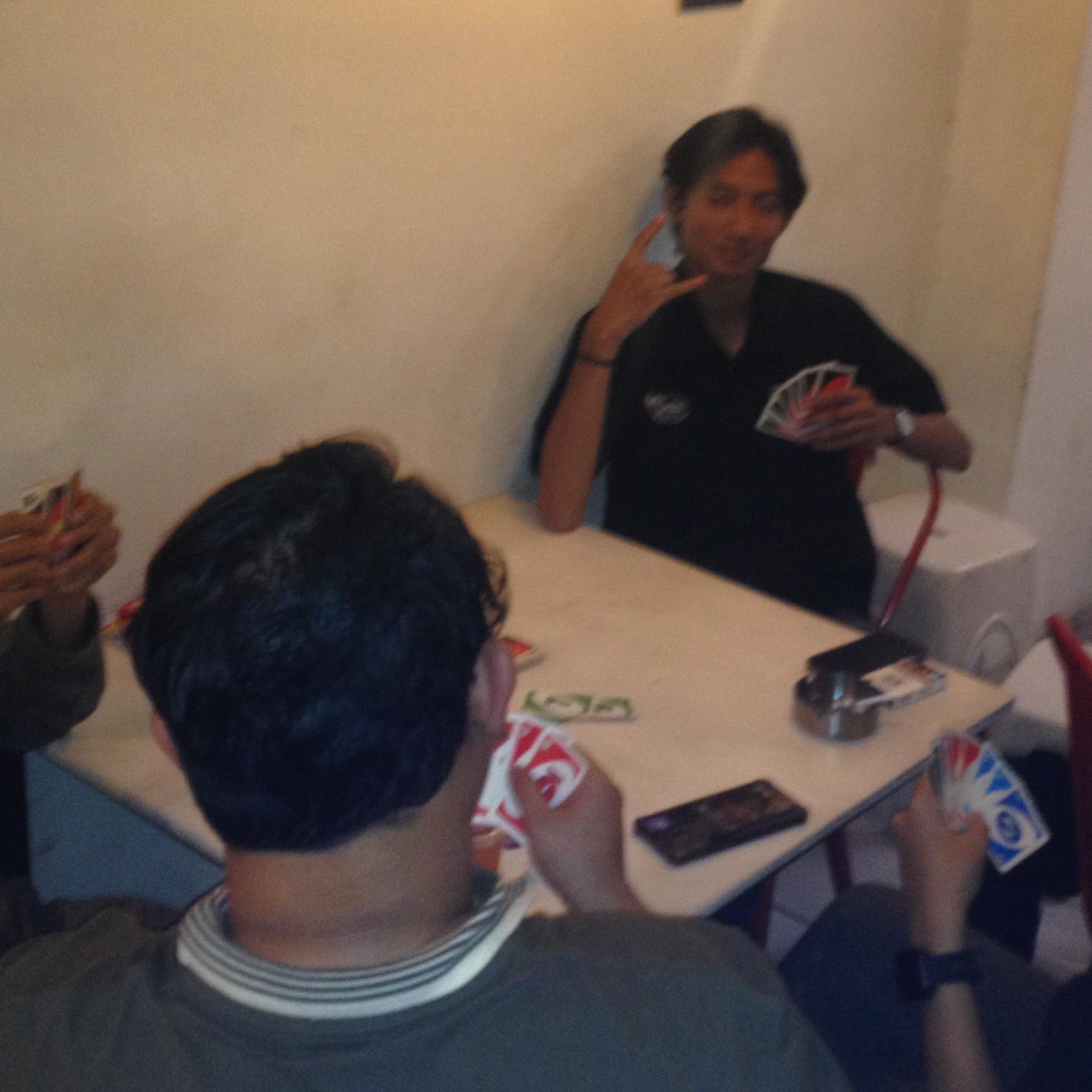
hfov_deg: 30.9
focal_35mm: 55
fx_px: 1963
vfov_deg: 31.1
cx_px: 687
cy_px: 478
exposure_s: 1/16
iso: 125
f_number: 2.4
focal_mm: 4.28
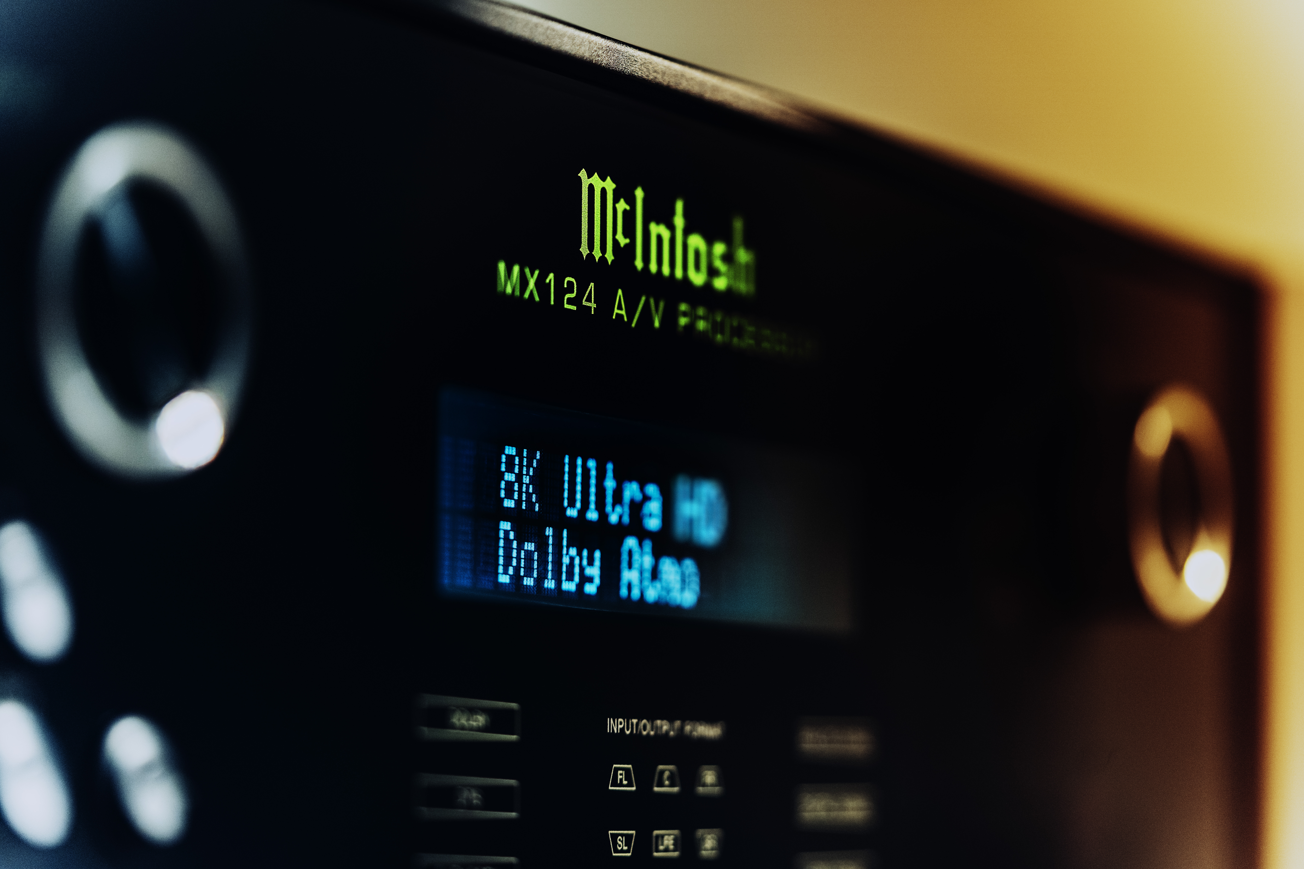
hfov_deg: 22.6
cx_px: 652
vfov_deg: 15.2
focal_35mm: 90
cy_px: 434
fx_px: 3260
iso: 800
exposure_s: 1/200
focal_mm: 90
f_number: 2.8
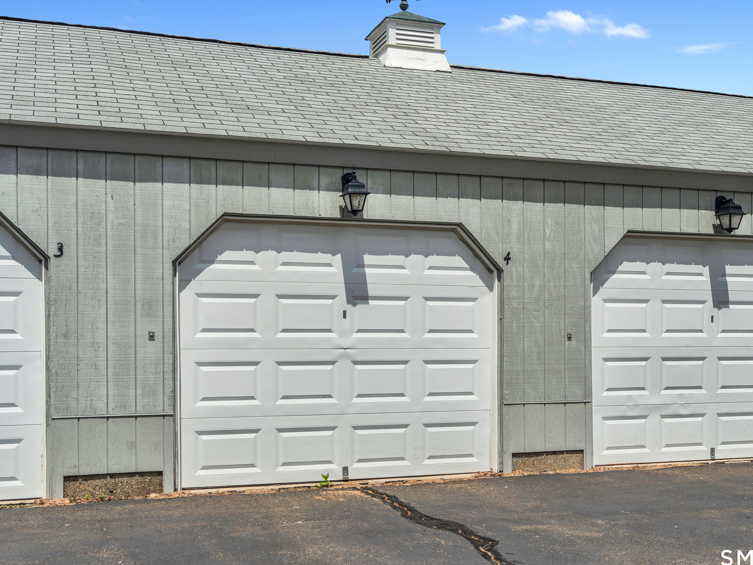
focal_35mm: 39
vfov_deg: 36.8
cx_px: 414
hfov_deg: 47.8
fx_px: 848
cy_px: 282
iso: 100
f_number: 7.1
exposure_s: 1/500
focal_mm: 35
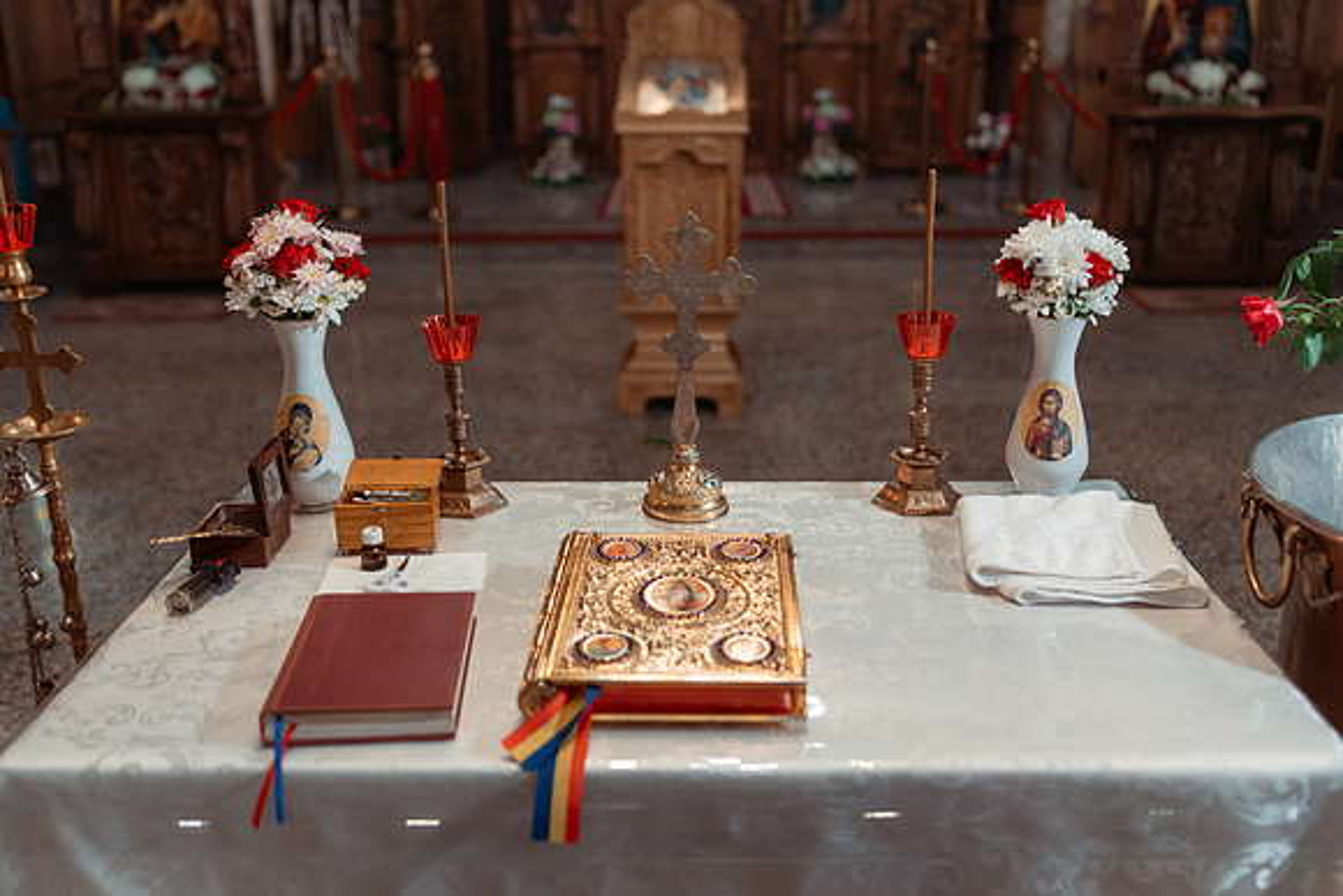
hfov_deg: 54.4
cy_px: 448
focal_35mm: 35
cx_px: 672
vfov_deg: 37.9
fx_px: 1306
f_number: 2.2
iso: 1600
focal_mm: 35
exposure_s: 1/250
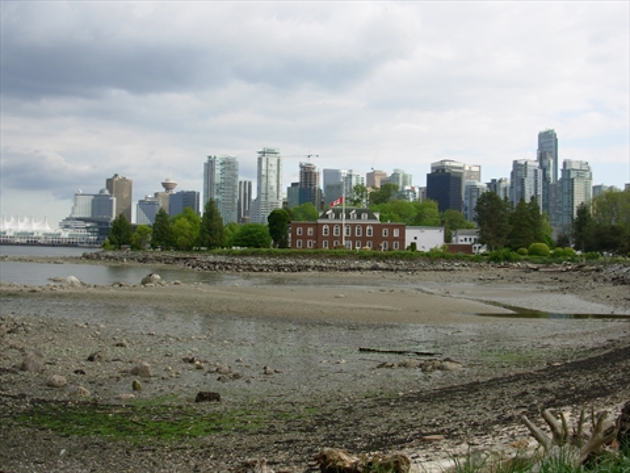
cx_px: 315
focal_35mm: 38
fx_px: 692
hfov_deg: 49.0
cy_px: 236
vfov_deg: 37.7
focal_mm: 6.3
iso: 50
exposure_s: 1/627
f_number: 2.9
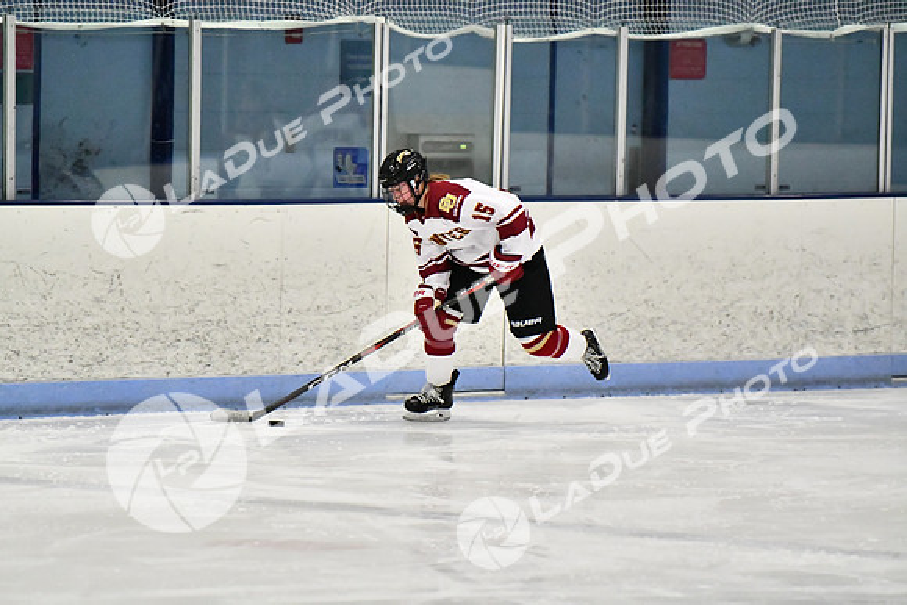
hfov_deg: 7.2
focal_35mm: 285
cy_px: 302
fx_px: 7182
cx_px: 454
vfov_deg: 4.8
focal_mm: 190
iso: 8000
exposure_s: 1/1250
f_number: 2.8
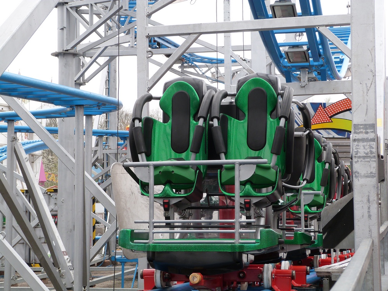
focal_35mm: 77
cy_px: 146
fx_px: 863
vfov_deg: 19.1
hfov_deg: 25.3
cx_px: 194
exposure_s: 1/200
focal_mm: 13.8
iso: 100
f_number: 4
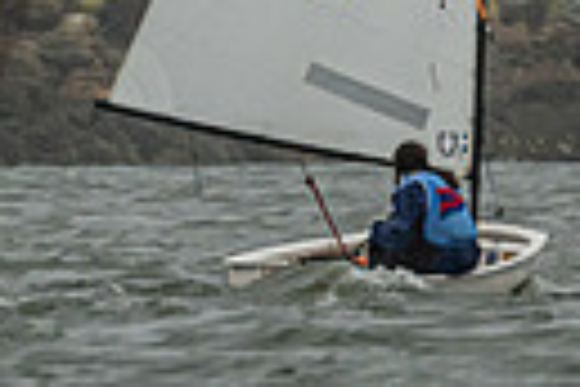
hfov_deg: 0.8
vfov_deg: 0.6
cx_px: 13
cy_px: -620
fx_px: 39550
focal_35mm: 2455
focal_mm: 400
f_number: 5.6
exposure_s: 1/3200
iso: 320
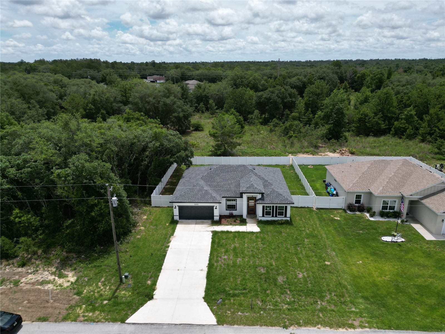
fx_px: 309
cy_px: 167
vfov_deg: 56.8
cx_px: 222
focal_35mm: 24
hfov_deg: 71.6
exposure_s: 1/4000
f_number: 1.7
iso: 110
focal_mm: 6.72
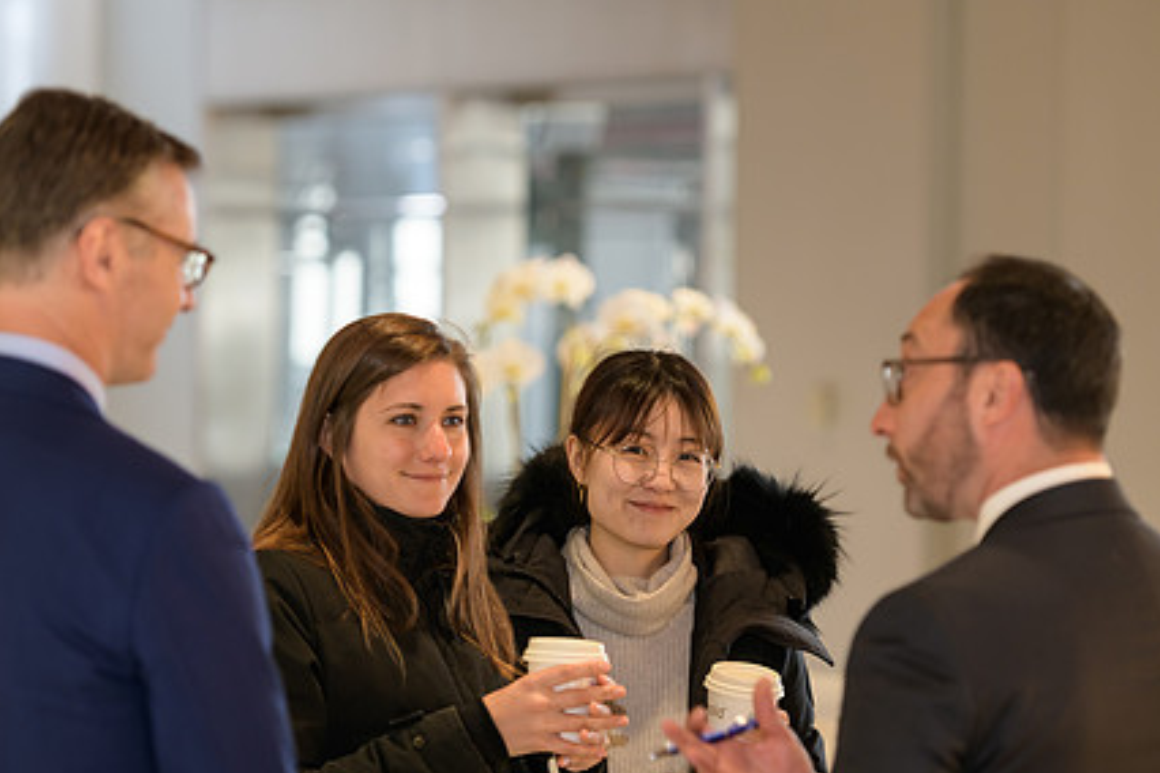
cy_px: 472
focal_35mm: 166
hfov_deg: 12.4
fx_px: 5348
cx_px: 591
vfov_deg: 8.3
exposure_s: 1/125
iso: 400
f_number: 3.2
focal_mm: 122
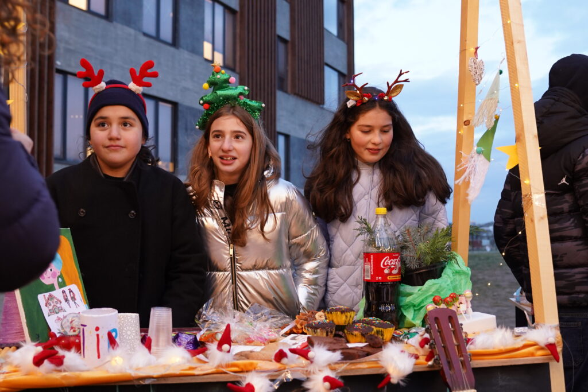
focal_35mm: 42
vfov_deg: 31.9
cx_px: 294
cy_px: 196
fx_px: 686
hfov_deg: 46.4
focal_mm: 28
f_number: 3.5
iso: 1600
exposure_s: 1/100
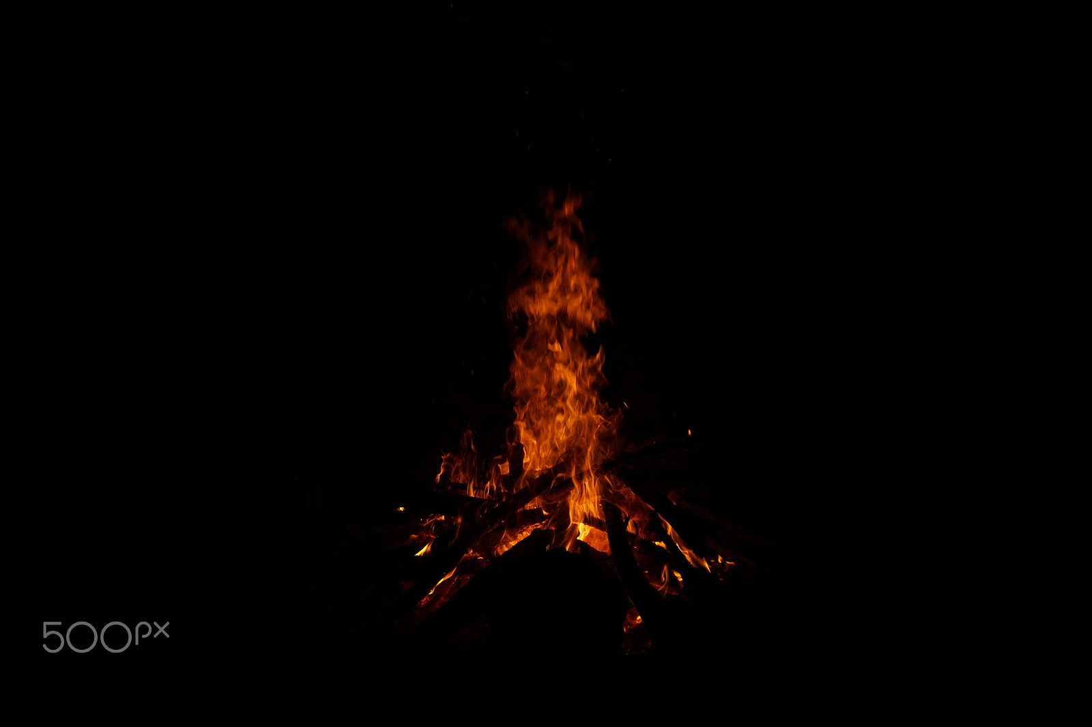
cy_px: 364
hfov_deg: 46.4
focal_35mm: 42
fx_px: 1273
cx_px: 546
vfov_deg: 31.9
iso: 100
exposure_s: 1/250
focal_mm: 28
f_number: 5
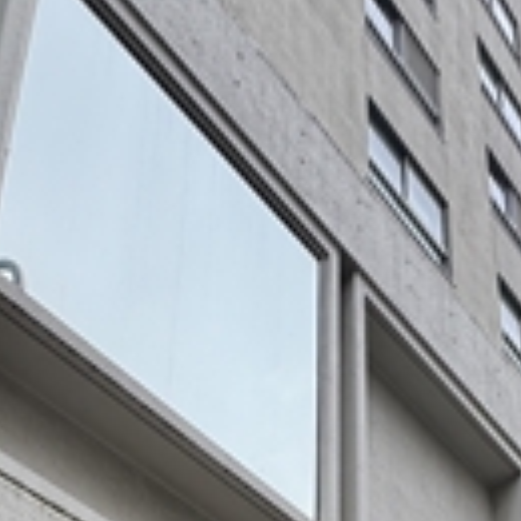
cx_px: 317
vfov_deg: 23.0
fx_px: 971
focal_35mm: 57
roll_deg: -1.3
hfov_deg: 30.0
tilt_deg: +22.5
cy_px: 826
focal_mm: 2.22
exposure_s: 1/467
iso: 40
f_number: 2.2
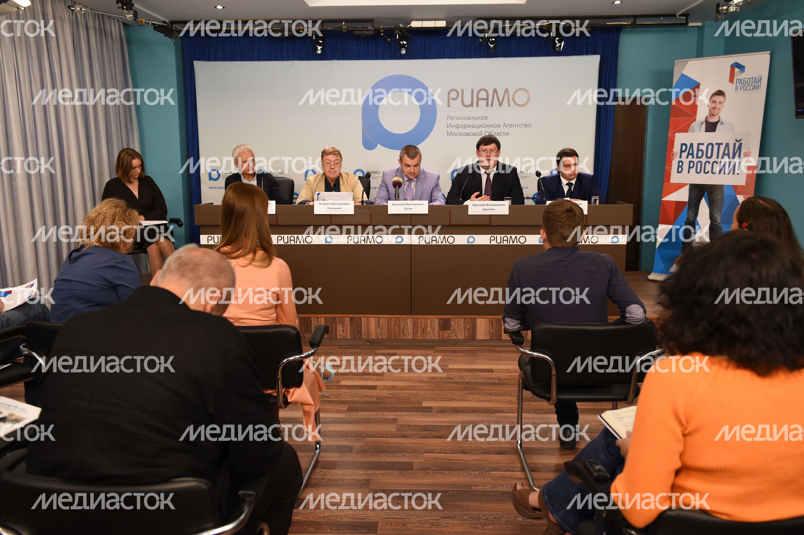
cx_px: 402
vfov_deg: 41.1
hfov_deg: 58.7
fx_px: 714
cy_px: 268
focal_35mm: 32
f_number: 3.5
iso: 1600
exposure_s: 1/250
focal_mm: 32
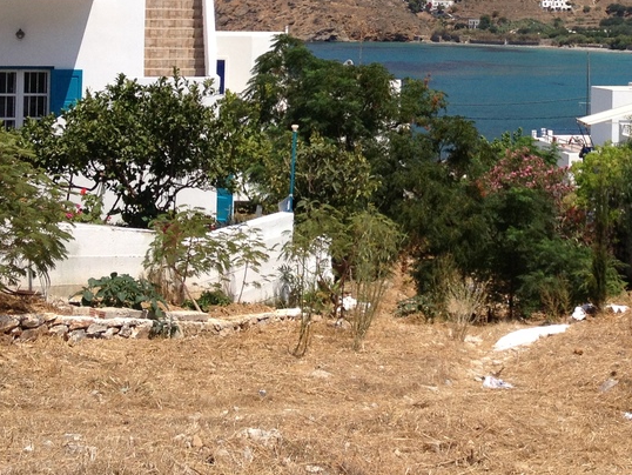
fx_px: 1425
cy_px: -2
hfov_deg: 24.5
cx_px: 530
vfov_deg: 18.4
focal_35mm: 78
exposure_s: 1/2513
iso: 50
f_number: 2.4
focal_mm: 4.28
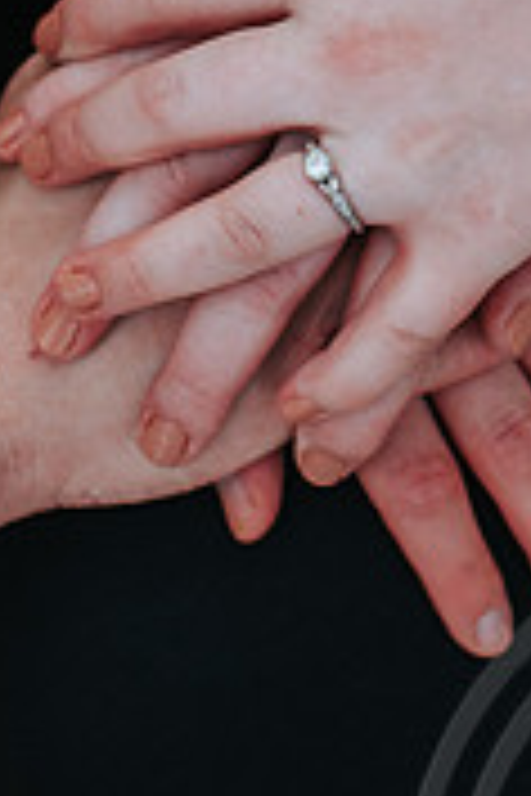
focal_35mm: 133
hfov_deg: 10.3
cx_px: 431
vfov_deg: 15.2
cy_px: 9
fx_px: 2942
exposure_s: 1/800
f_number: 3.2
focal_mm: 35
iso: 560
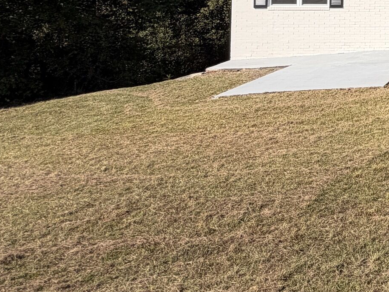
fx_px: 528
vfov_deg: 27.3
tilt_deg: +1.6
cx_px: 582
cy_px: -55
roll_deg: -0.3
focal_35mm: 47
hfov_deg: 27.7
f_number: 2.2
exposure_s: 1/770
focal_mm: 2.22
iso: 25
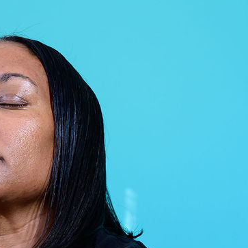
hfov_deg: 13.3
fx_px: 1021
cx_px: -80
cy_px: 376
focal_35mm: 126
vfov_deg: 13.1
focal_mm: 35
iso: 720
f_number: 4
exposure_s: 1/30
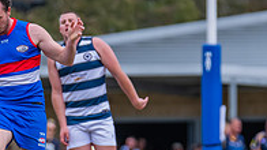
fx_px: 6446
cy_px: 131
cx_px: 4
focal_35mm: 911
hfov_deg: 2.4
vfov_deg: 1.3
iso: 800
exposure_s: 1/2000
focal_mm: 290
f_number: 5
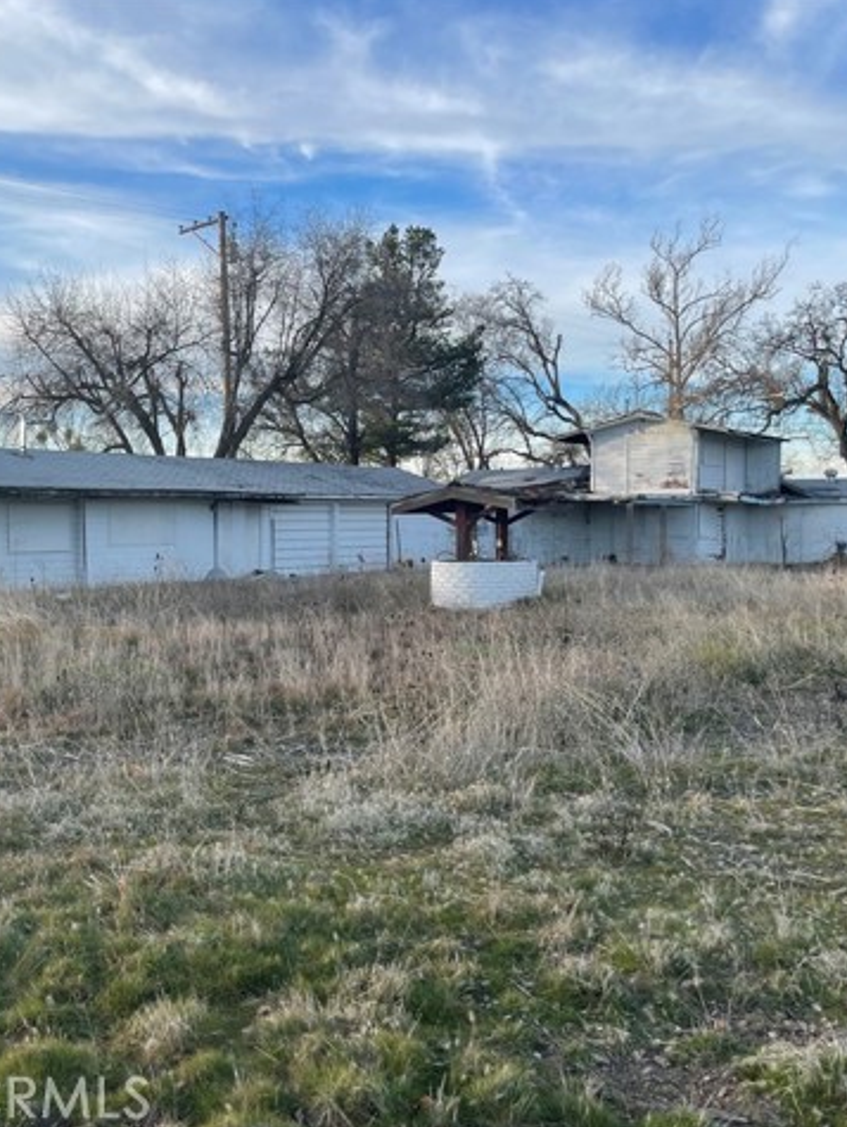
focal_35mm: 35
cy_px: 562
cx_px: 270
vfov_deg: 52.6
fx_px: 1140
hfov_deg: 40.2
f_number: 1.6
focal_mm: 5.1
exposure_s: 1/1087
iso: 32
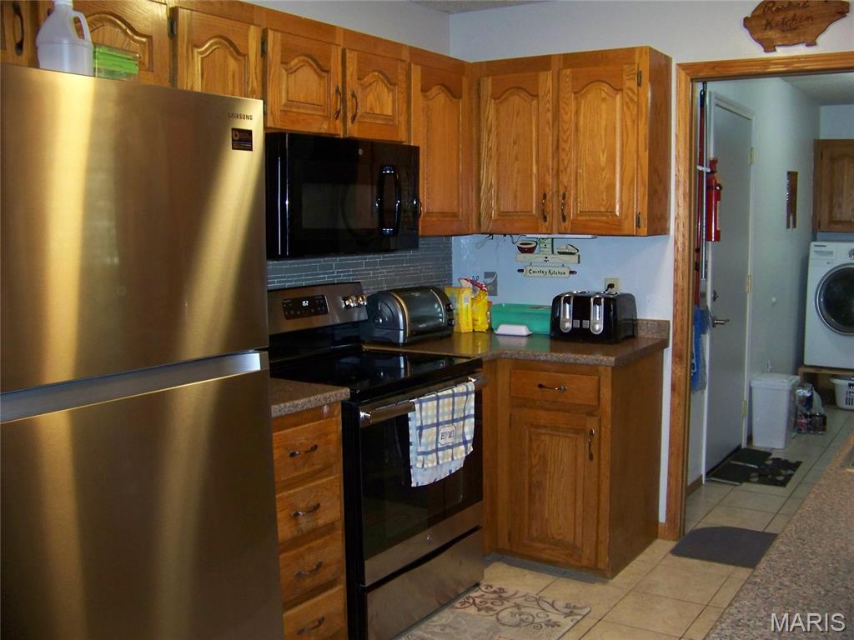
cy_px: 320
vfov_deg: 39.7
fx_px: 888
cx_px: 427
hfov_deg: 51.4
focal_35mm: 36
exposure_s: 1/30
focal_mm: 5.85
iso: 200
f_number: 2.8
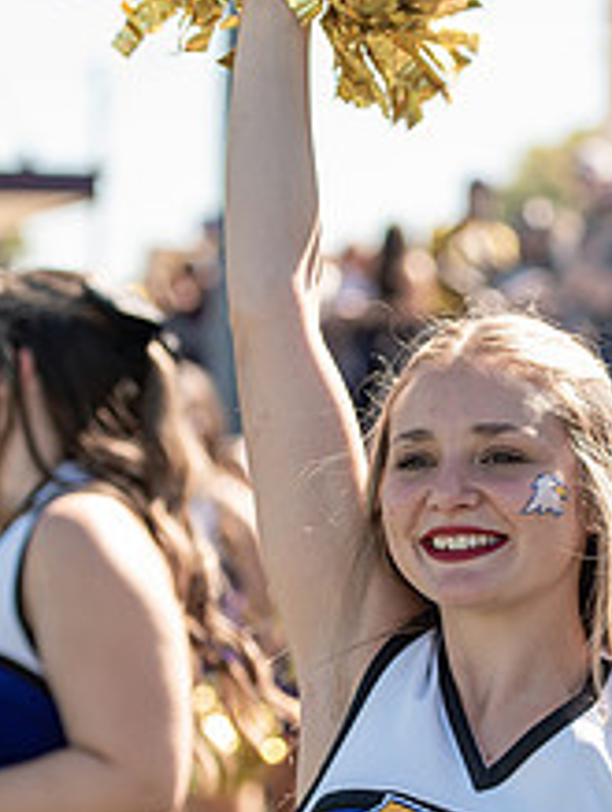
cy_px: 473
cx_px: 356
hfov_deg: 8.4
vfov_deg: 11.1
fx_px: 4184
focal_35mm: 178
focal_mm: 70
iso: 125
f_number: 3.2
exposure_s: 1/640
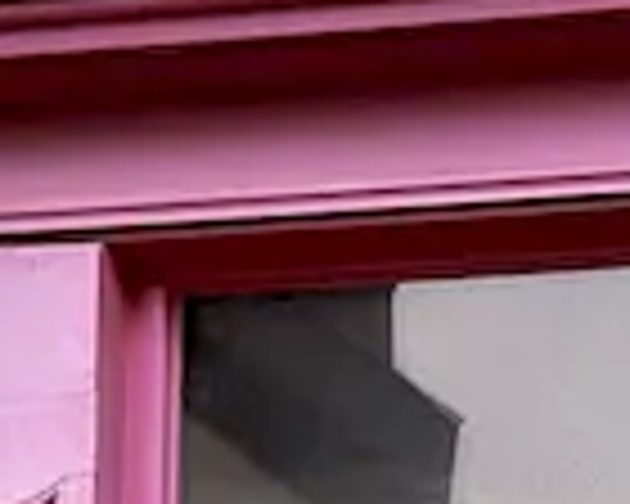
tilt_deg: +6.6
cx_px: 1143
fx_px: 7160
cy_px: 1904
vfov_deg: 3.8
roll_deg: -0.8
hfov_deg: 5.0
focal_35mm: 384
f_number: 1.78
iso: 64
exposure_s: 1/528
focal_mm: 6.76
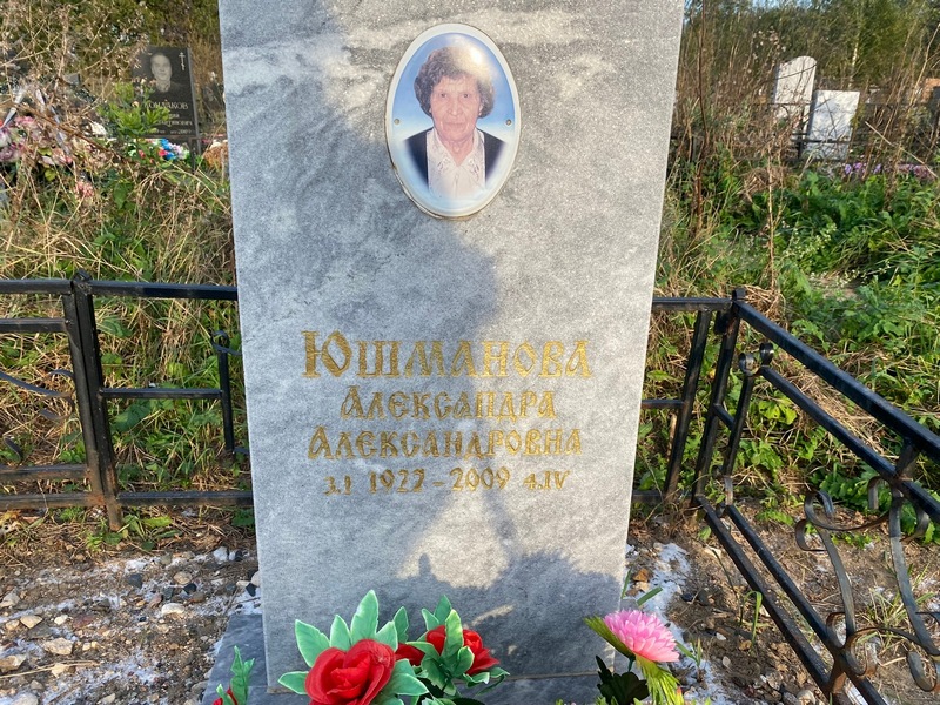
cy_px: 352
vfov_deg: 53.1
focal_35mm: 26
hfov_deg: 67.3
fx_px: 706
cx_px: 470
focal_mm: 4.25
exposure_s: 1/845
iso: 32
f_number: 1.8
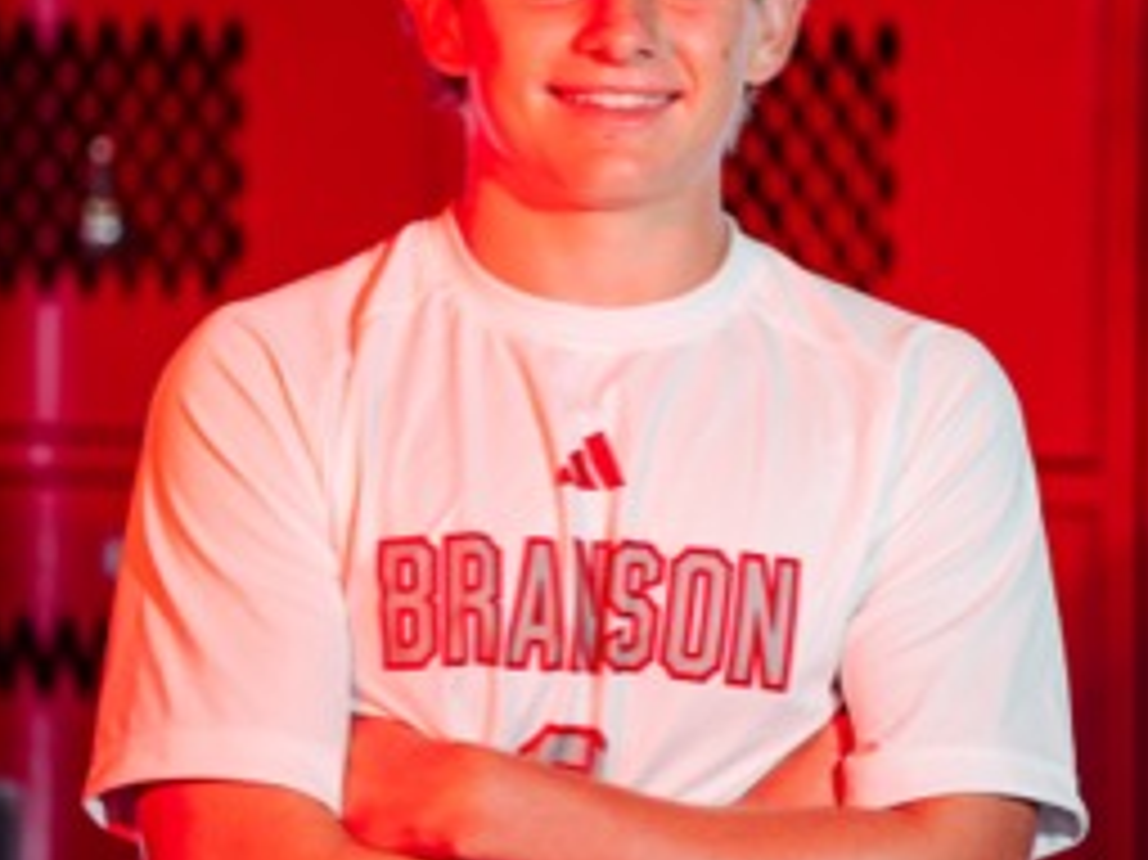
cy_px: 293
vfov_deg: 7.5
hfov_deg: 10.0
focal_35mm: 198
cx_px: 556
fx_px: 6563
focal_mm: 131
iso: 125
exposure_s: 1/250
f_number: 2.8
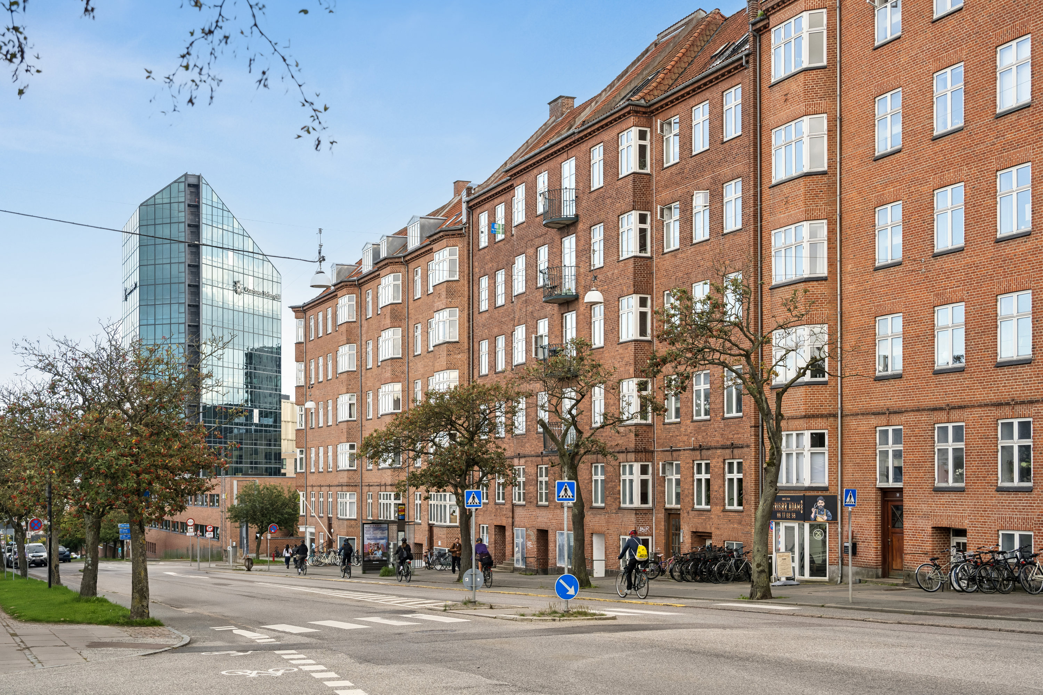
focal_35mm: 44
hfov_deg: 44.5
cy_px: 348
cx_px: 522
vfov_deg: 30.5
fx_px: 1275
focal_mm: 44
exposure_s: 1/250
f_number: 4
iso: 110
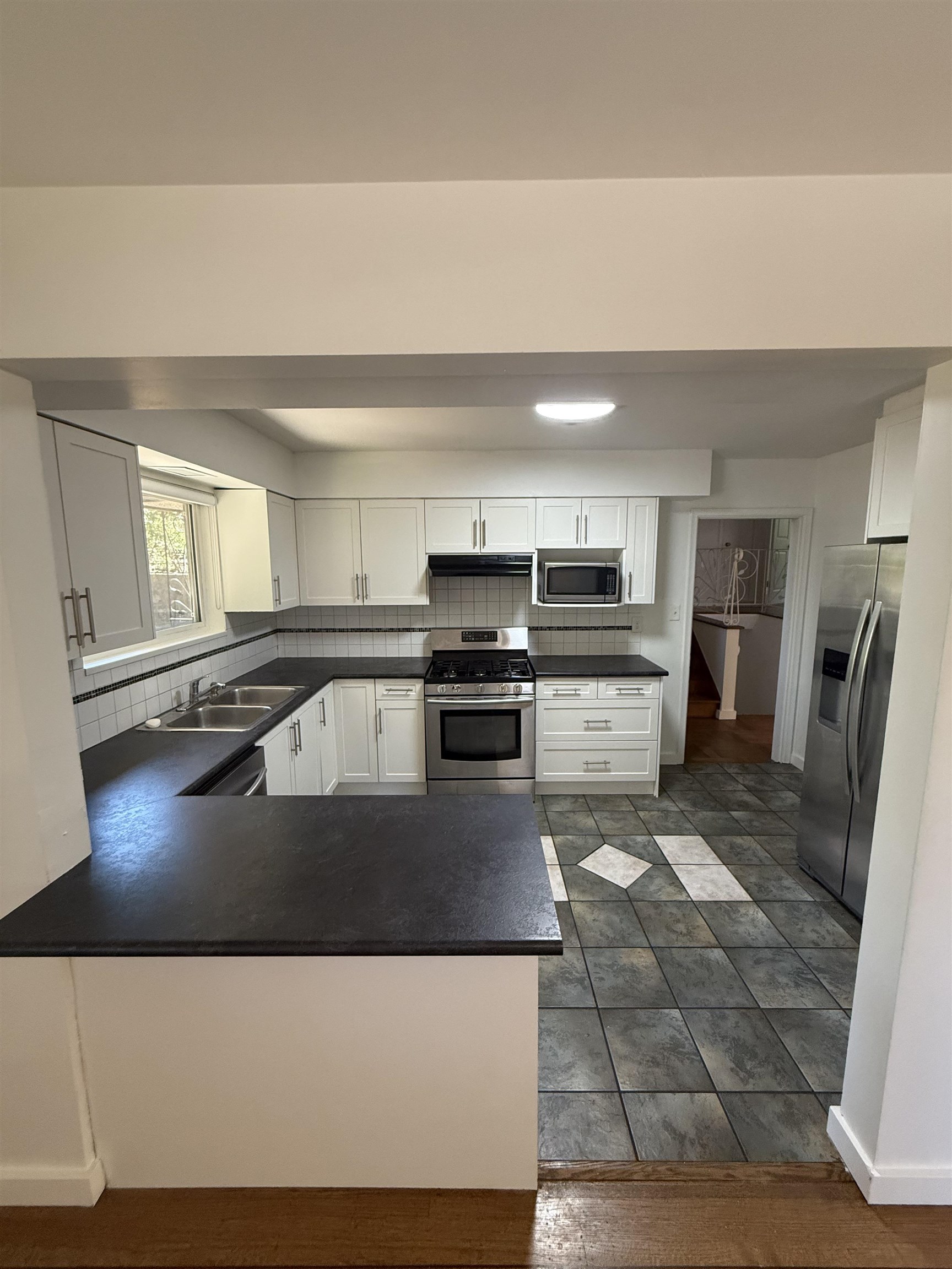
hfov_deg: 85.7
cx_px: 476
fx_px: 513
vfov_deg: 102.1
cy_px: 634
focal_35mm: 14
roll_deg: +0.5
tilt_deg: -8.4
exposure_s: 1/120
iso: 320
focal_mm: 2.22
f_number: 2.2
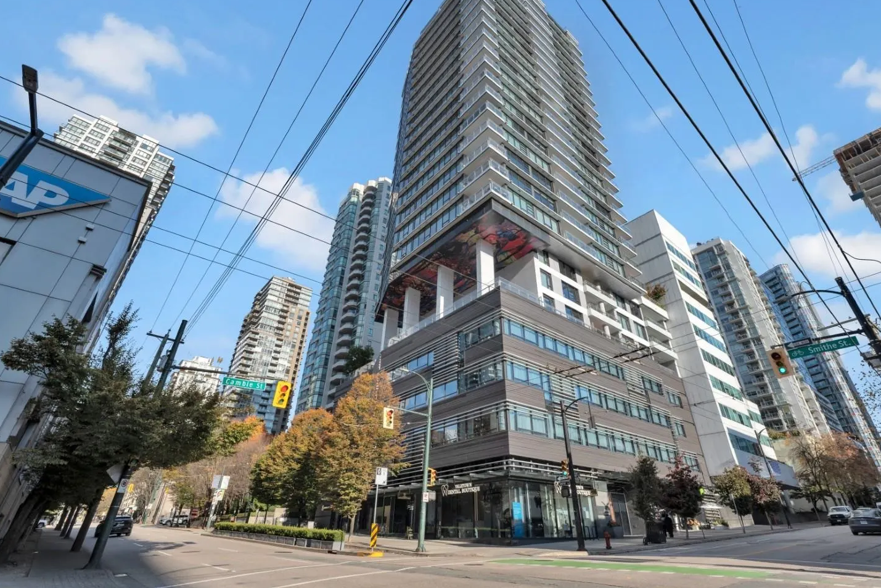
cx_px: 462
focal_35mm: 17
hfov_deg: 92.8
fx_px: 419
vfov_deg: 70.0
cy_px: 275
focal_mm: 15.1
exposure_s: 1/160
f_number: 10
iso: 100
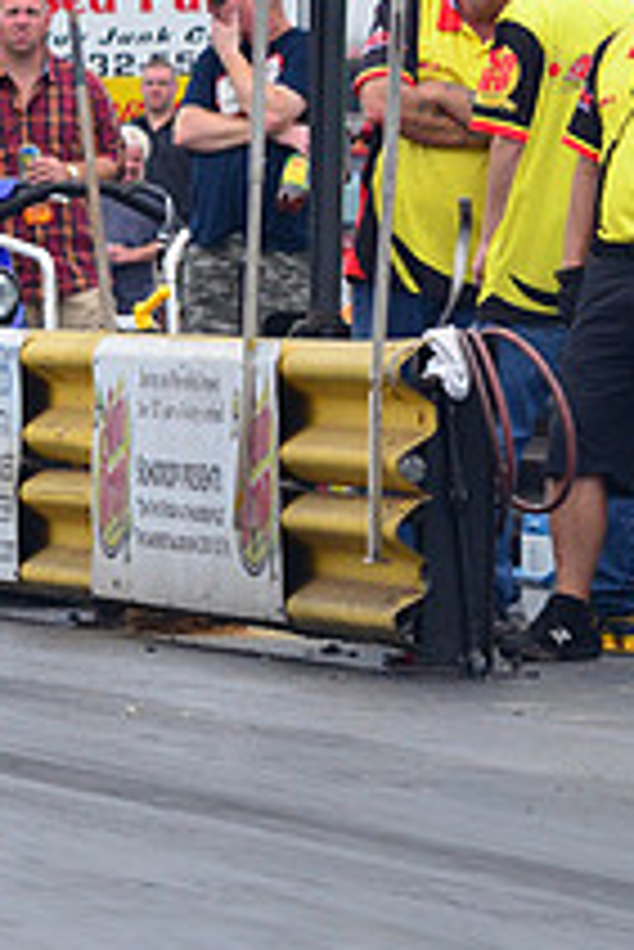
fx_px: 13565
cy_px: 257
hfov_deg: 2.7
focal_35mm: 514
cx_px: -558
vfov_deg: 4.0
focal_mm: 125
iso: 1000
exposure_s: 1/1000
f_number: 8
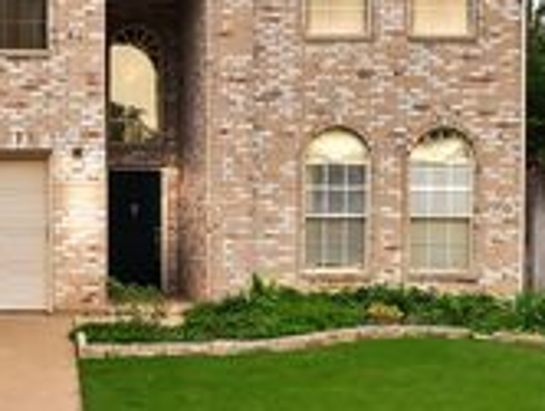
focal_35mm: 55
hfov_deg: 33.8
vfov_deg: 26.5
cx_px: 102
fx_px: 867
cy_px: 256
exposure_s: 1/400
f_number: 9
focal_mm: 19
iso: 640
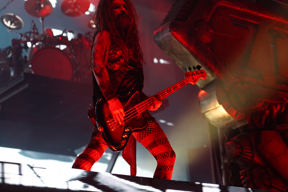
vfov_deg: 13.0
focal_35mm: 105
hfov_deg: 19.5
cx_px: 144
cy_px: 96
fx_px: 840
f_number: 4
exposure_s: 1/125
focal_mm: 105
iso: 1000
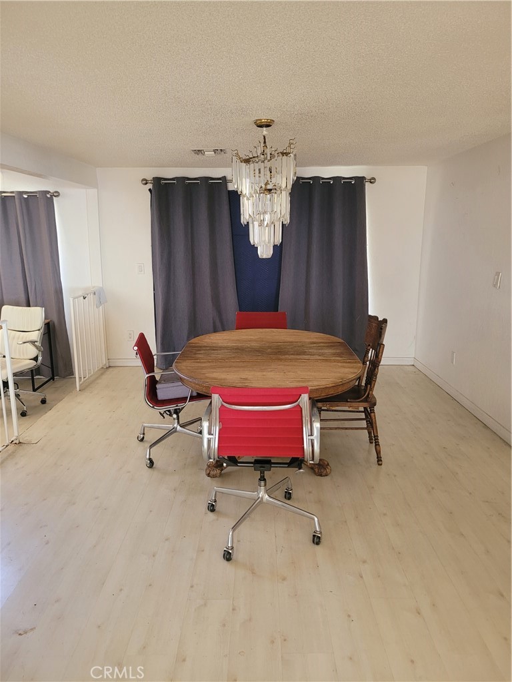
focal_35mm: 26
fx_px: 513
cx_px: 256
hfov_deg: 53.1
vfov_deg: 67.3
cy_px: 341
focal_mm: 5.4
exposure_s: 1/40
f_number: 1.8
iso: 250
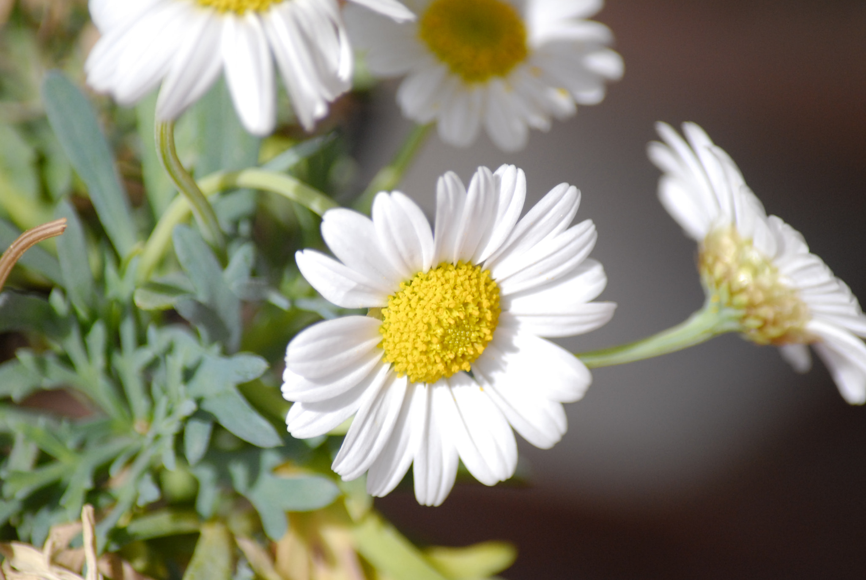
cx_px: 433
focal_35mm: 450
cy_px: 290
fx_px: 10838
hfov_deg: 4.6
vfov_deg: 3.1
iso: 500
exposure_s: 1/400
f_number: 5.6
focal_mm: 300
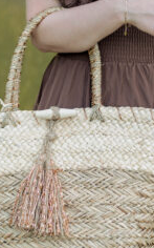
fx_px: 707
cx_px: 82
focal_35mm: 105
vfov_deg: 19.8
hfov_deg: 12.4
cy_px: 122
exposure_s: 1/800
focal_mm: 50
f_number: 2.5
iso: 400
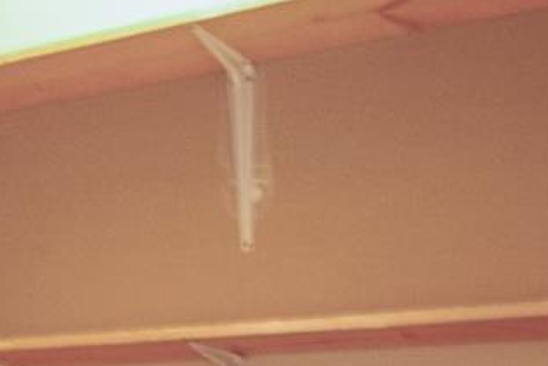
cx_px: -397
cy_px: 593
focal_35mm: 76
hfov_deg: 20.3
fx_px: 1157
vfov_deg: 16.0
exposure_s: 1/3
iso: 200
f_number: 3.5
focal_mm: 10
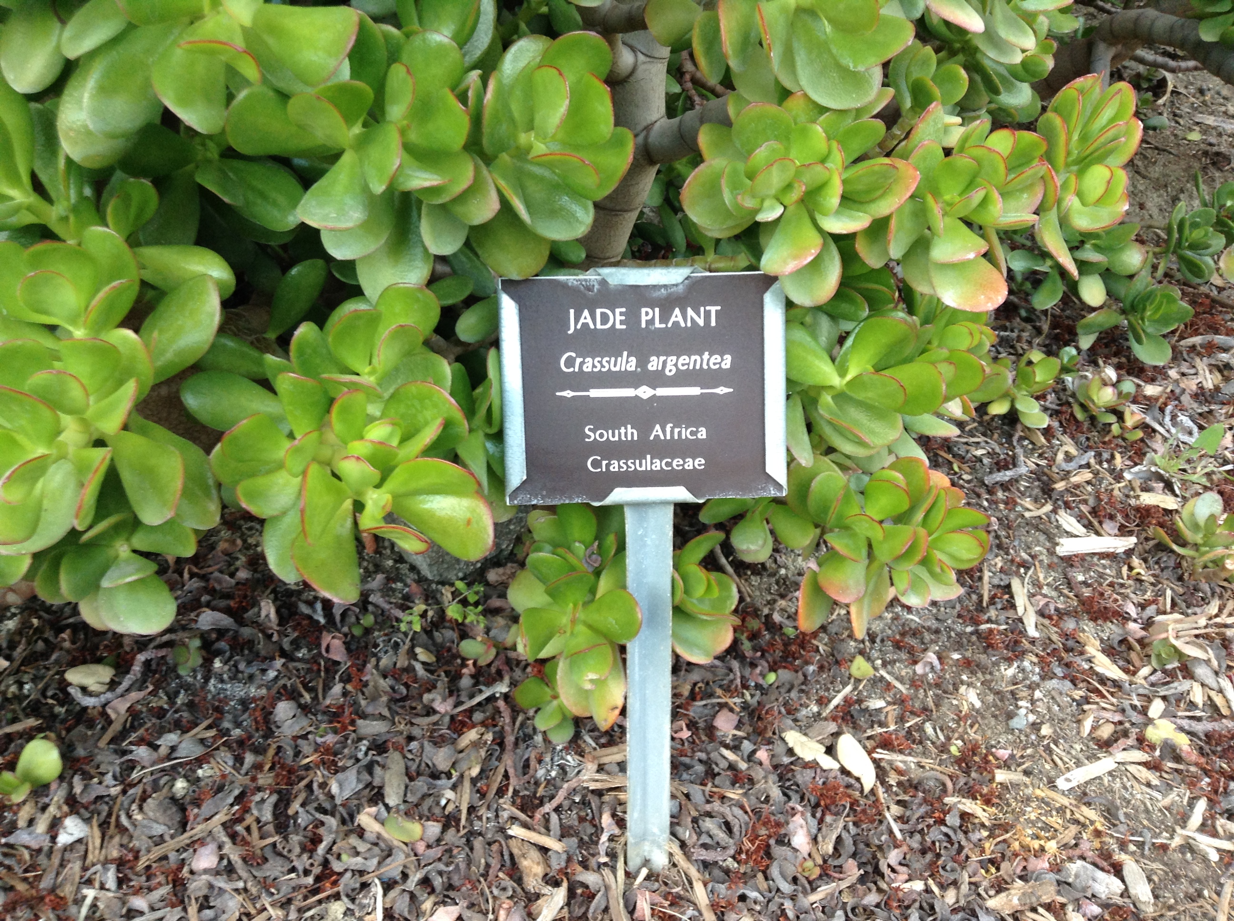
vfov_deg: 42.8
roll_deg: -1.8
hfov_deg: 55.4
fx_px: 1175
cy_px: 460
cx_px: 617
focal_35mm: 33
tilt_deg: -19.0
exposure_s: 1/24
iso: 40
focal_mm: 3.3
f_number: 2.4
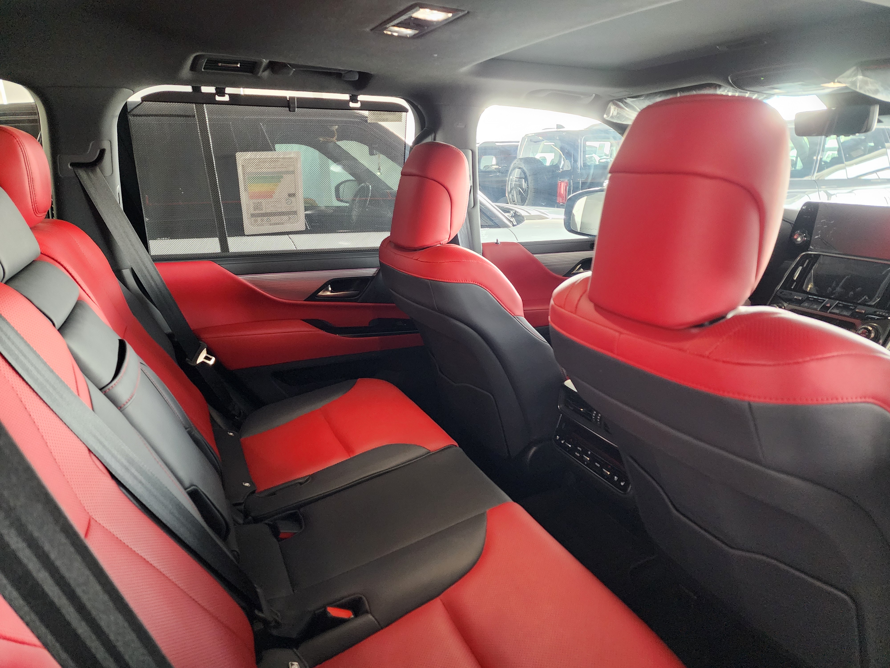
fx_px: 591
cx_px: 445
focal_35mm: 23
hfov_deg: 73.9
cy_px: 334
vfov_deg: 58.9
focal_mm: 6.4
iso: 640
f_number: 1.8
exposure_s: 1/40
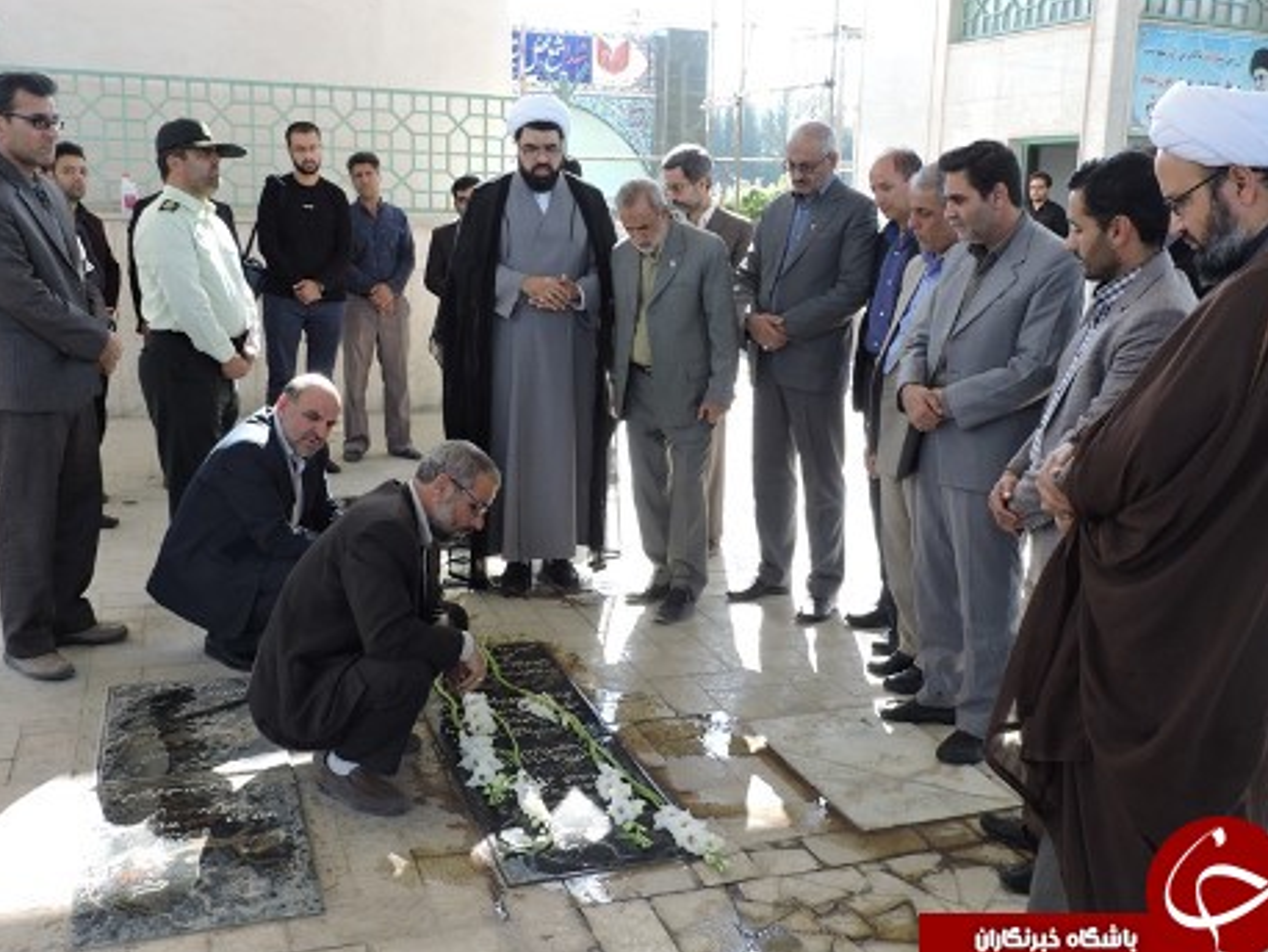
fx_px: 1246
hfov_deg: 53.9
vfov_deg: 41.8
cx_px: 642
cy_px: 476
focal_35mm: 34
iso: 100
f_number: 3.2
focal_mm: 5.9
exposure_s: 1/160
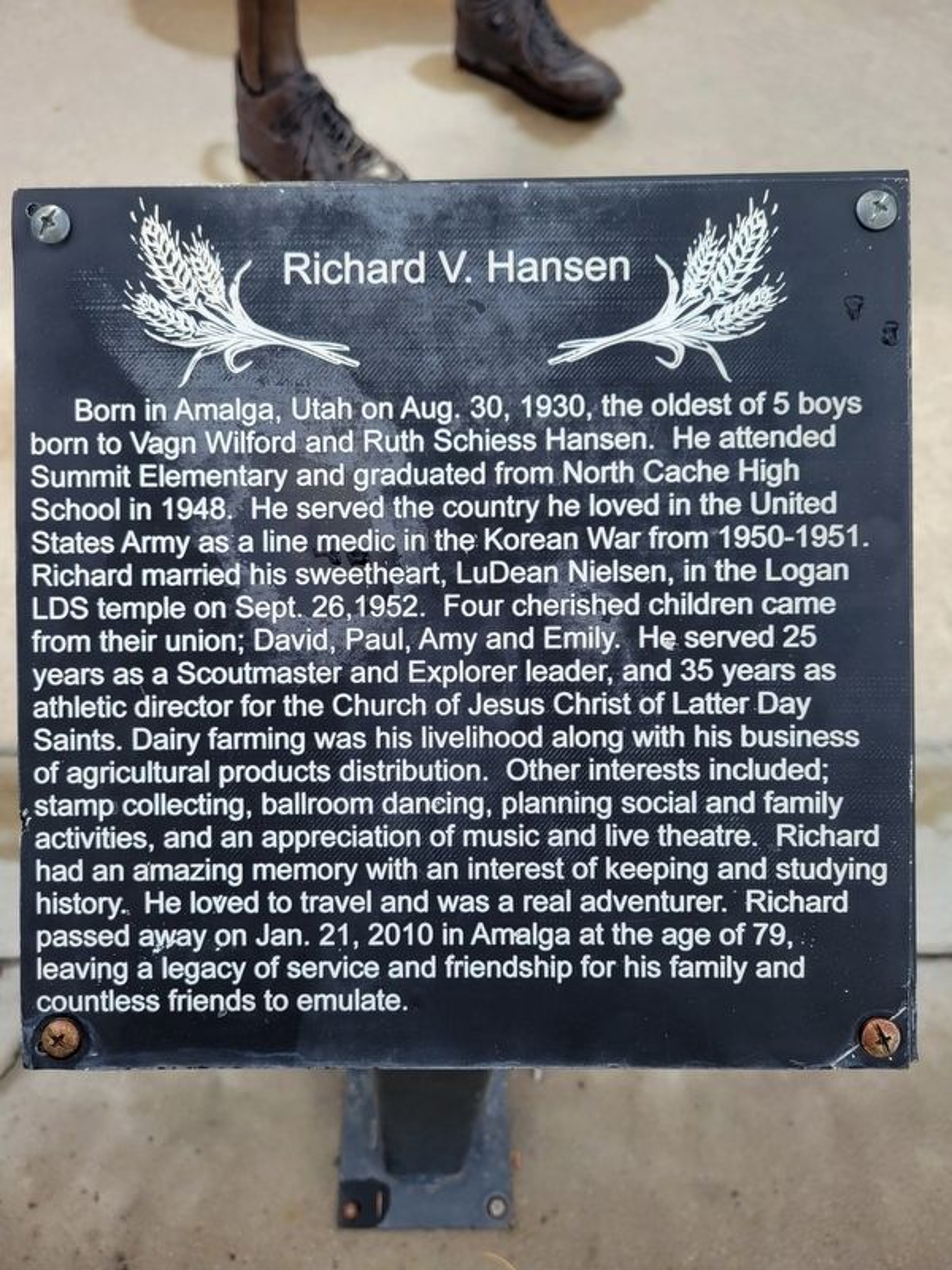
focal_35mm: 26
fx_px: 953
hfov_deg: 53.1
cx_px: 476
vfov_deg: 67.3
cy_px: 635
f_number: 1.8
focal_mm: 5.4
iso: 40
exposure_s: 1/382
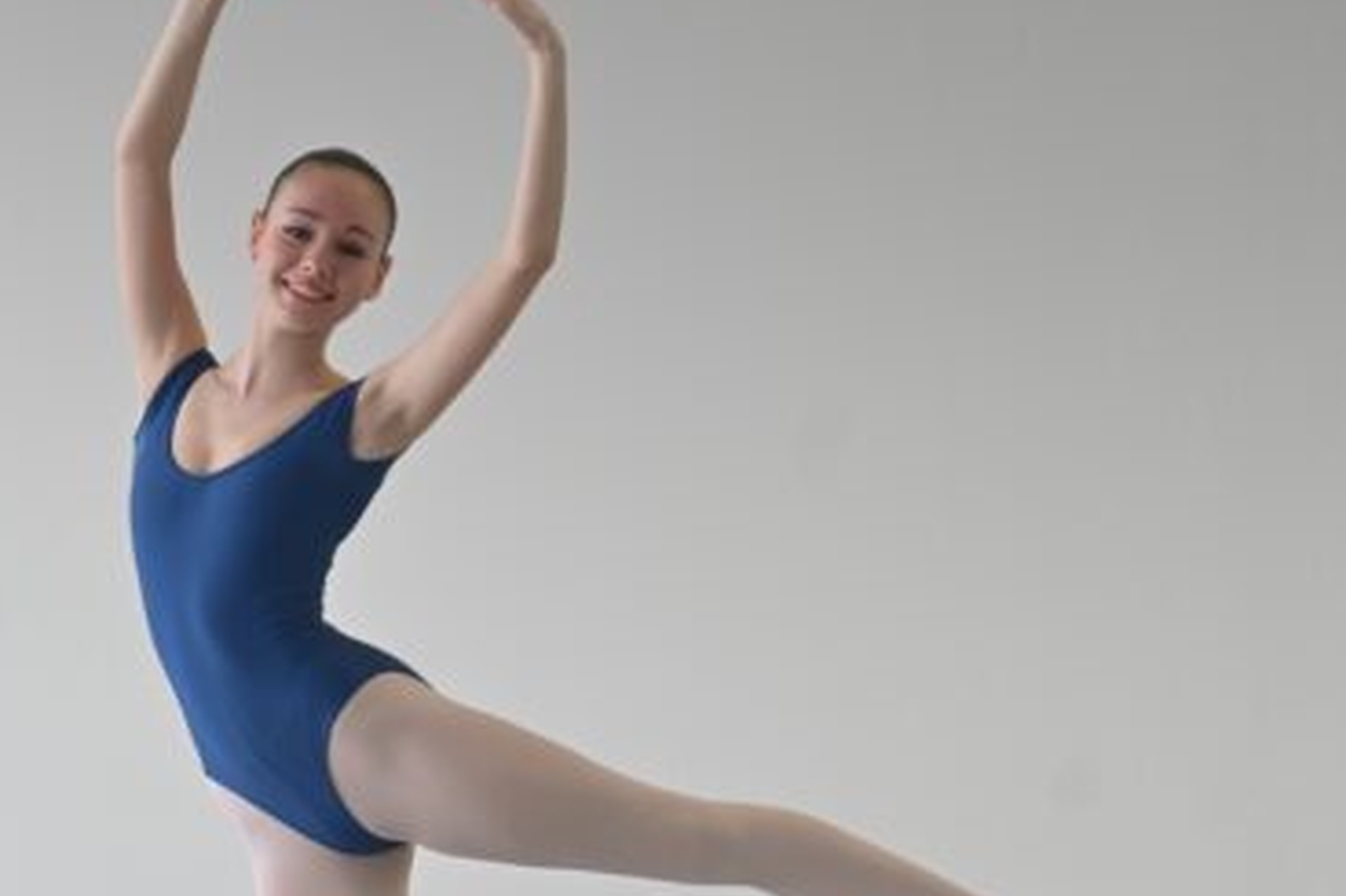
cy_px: 704
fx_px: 5157
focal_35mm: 138
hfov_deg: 14.8
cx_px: 395
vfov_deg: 9.9
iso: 1000
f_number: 4
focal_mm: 60
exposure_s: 1/250
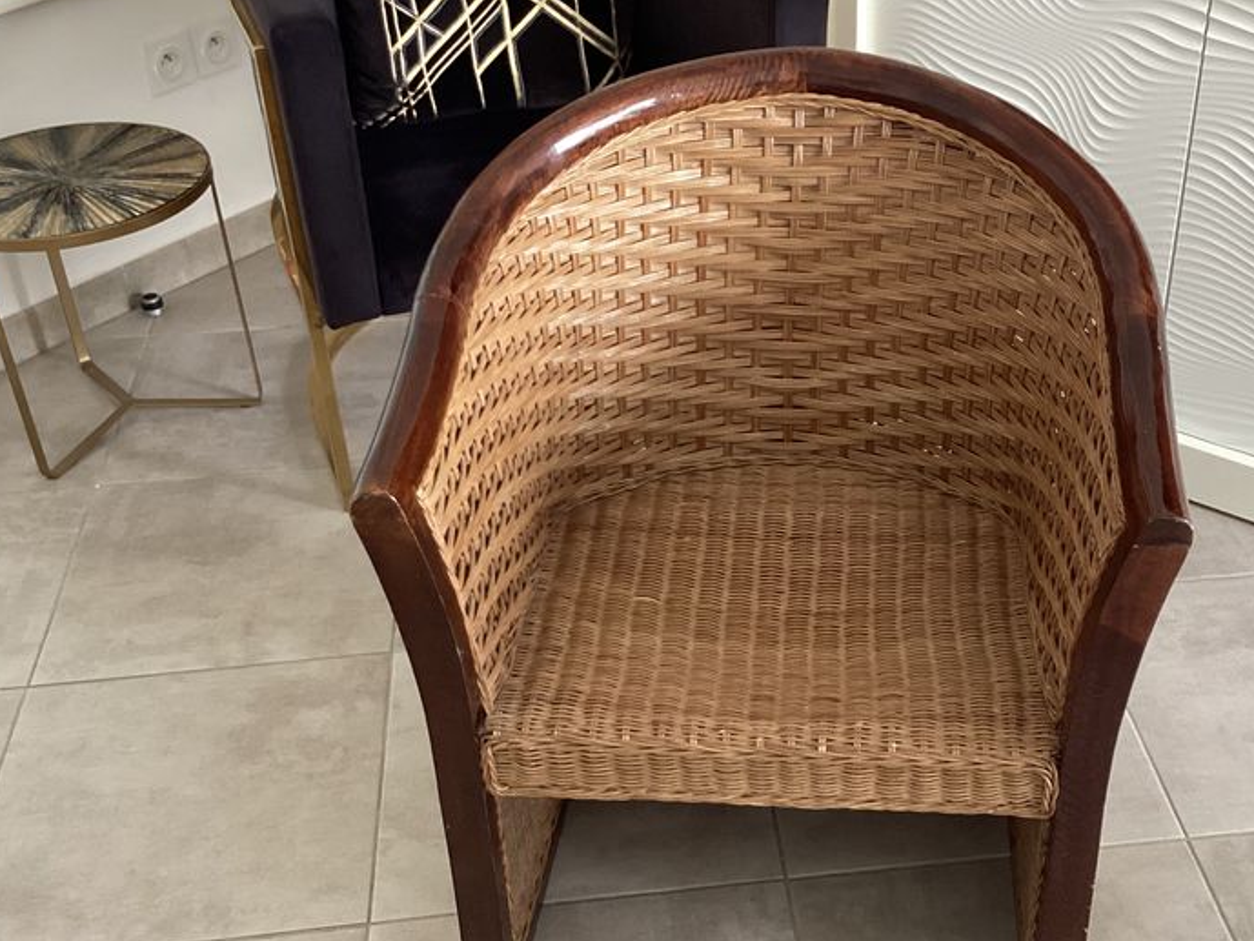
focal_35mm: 45
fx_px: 1630
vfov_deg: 32.2
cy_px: 521
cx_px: 743
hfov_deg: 41.9
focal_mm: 3.3
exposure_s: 1/60
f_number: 2.4
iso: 160
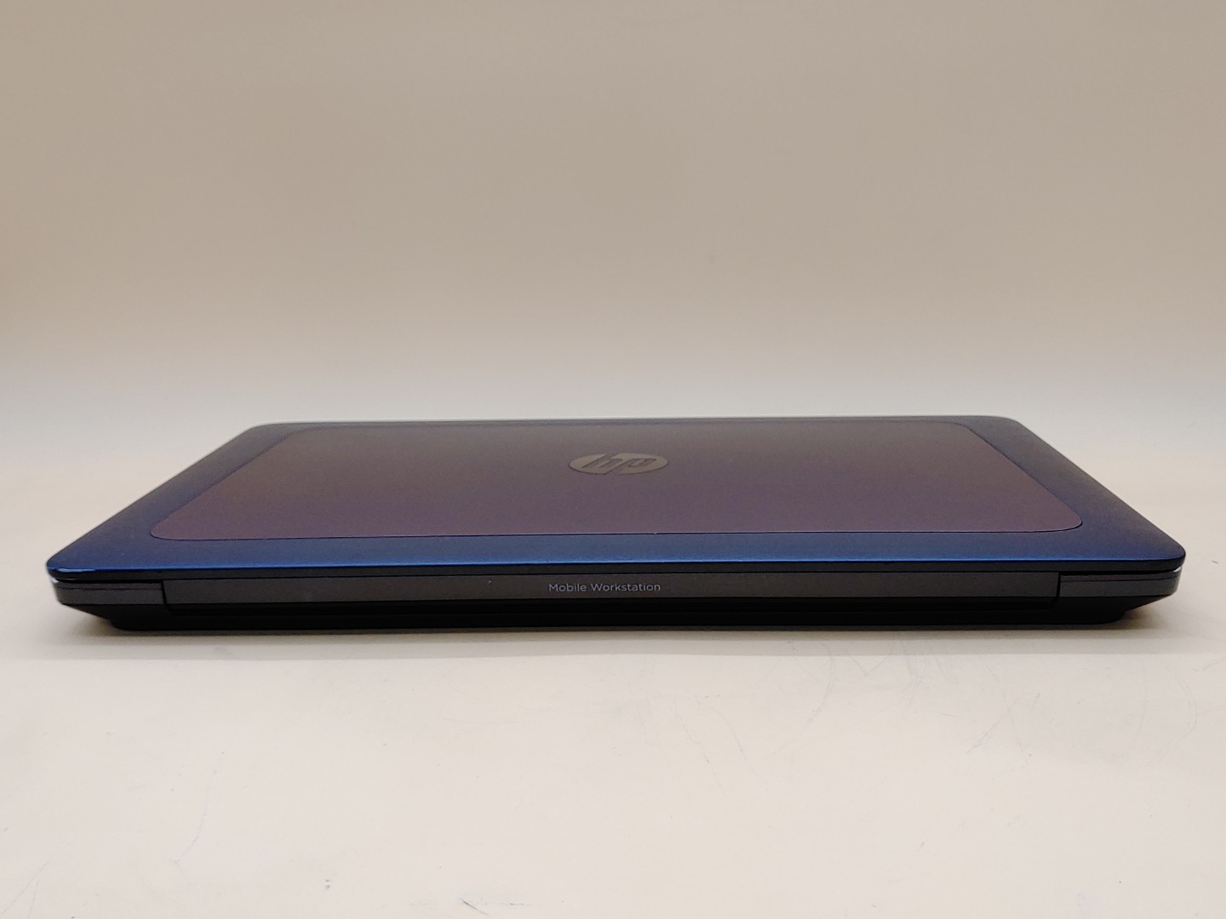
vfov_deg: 36.8
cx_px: 613
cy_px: 460
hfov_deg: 47.9
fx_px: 1381
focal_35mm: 39
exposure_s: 1/131
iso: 50
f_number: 1.8
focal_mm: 4.36
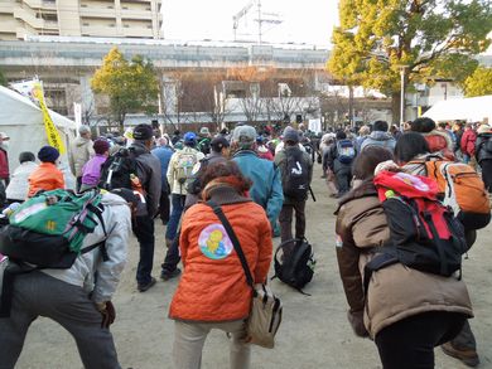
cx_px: 246
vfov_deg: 54.9
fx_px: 356
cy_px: 184
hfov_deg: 69.4
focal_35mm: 25
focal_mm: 4.5
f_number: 3.3
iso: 100
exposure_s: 1/50
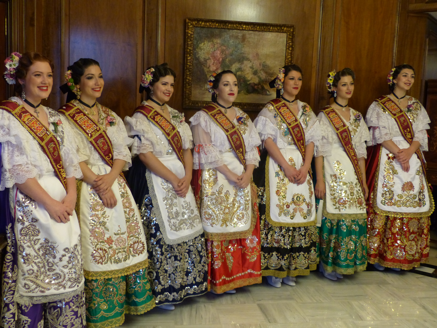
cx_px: 218
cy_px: 164
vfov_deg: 38.7
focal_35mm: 37
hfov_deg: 50.1
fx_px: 467
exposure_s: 1/40
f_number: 2.8
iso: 400
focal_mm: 6.6
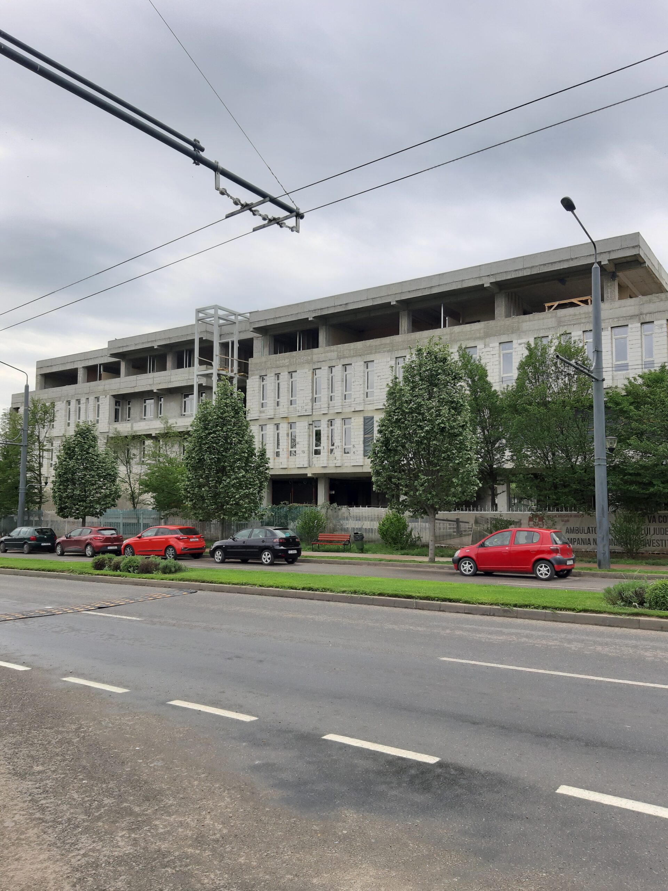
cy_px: 446
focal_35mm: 27
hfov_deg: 51.4
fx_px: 695
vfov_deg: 65.3
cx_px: 334
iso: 40
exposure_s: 1/971
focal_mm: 3.93
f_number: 1.7
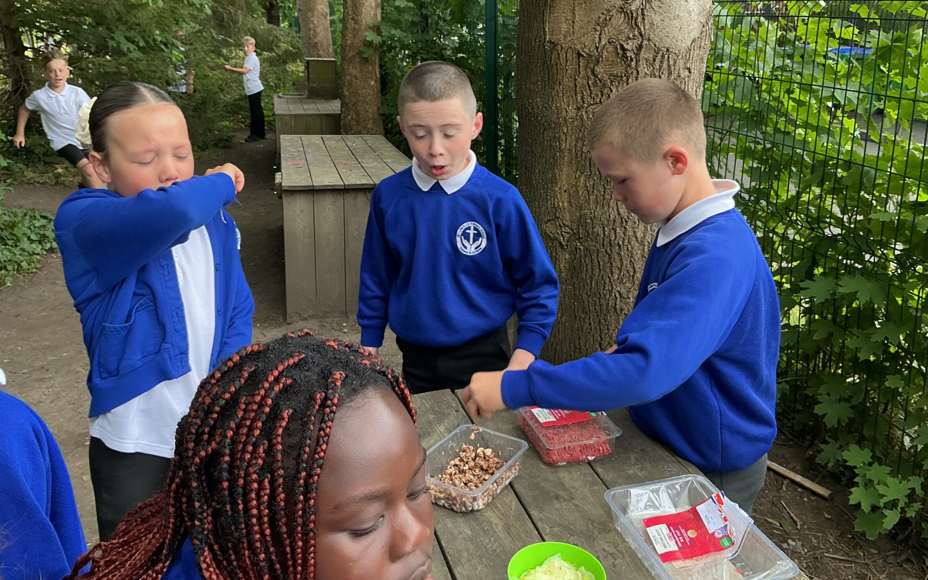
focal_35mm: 33
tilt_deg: -16.4
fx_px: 835
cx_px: 481
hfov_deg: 58.1
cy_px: 264
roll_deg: +0.3
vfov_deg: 38.3
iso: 40
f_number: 1.8
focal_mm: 3
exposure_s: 1/60
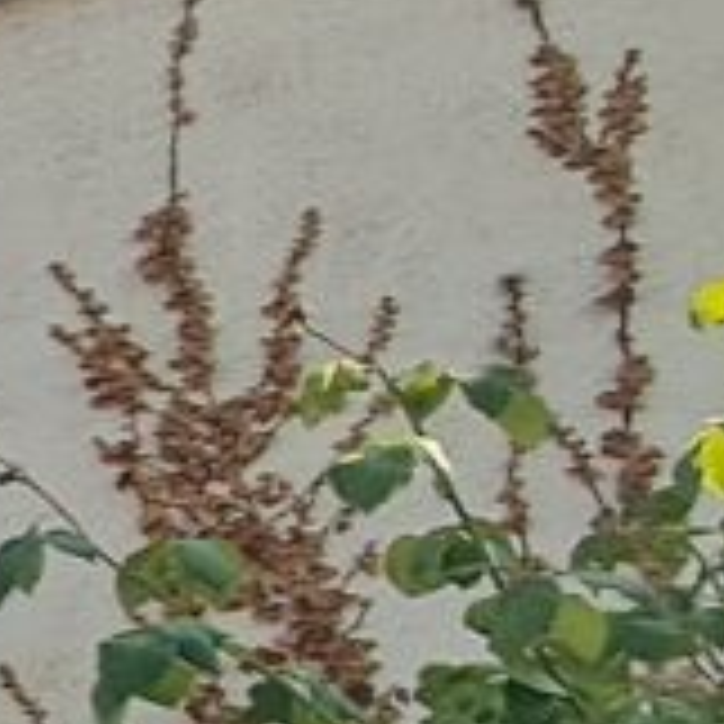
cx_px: -1417
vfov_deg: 19.0
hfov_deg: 11.6
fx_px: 2082
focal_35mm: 88
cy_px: 787
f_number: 2.2
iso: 40
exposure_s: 1/878
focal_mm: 1.64
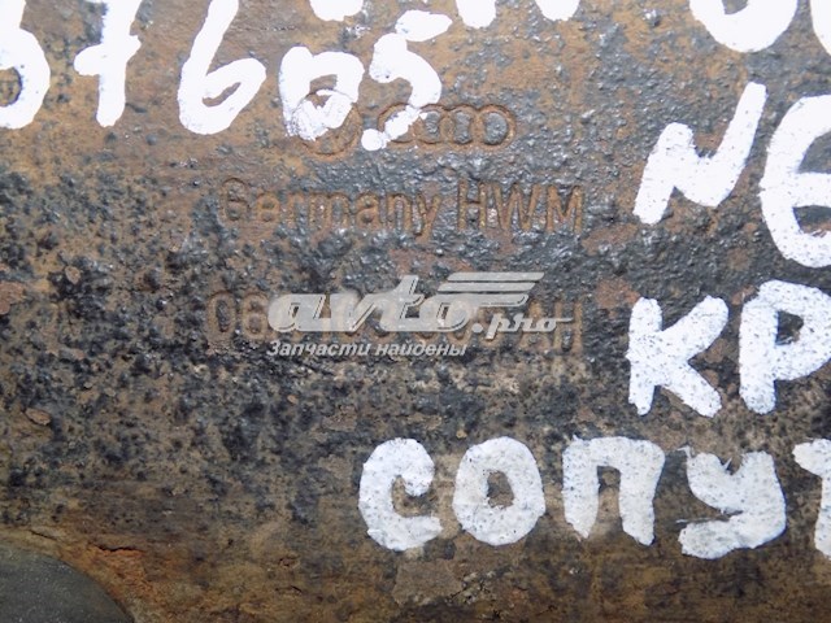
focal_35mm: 65
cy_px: 312
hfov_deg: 29.8
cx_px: 416
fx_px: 1560
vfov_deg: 22.6
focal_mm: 11.5
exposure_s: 1/30
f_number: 4.1
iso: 200
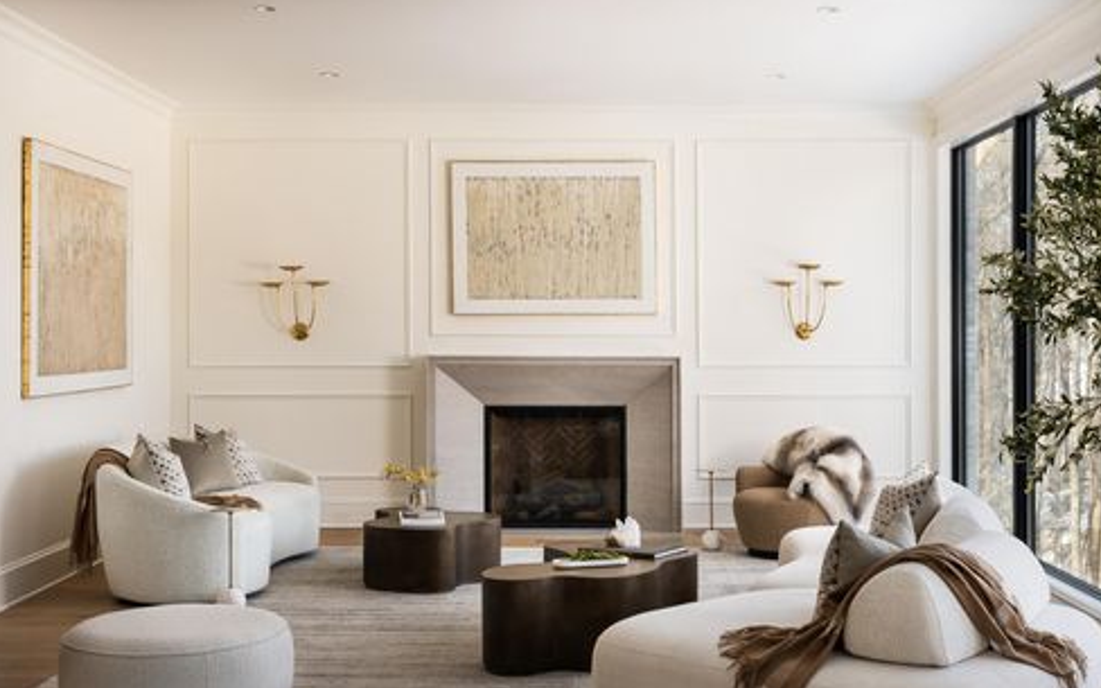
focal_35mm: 47
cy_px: 365
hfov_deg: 42.6
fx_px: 1410
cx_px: 550
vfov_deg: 27.4
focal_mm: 45
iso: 200
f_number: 11
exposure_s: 1/50
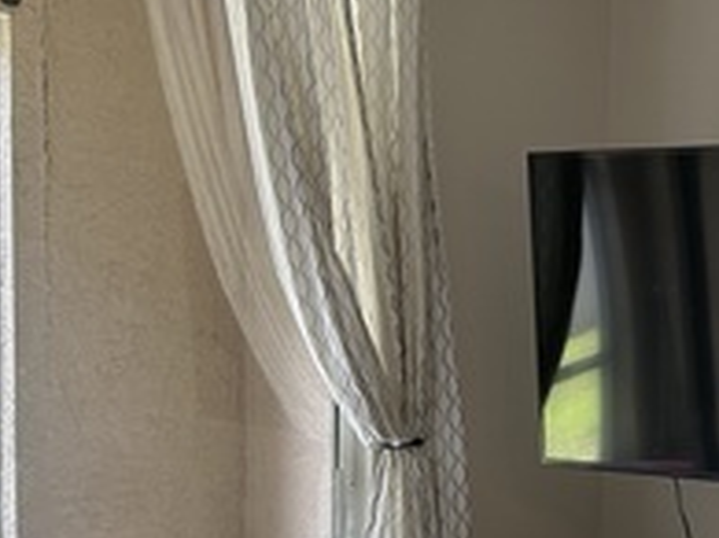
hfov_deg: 20.5
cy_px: 475
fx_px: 1847
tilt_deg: -4.5
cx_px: 879
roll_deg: -1.0
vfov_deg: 16.4
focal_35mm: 89
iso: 100
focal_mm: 5.7
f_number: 1.5
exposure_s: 1/120
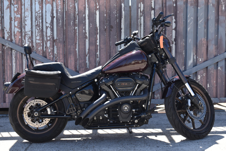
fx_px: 358
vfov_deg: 23.8
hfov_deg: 35.0
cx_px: 113
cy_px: 76
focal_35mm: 57
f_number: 7.1
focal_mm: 38
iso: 200
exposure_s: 1/250
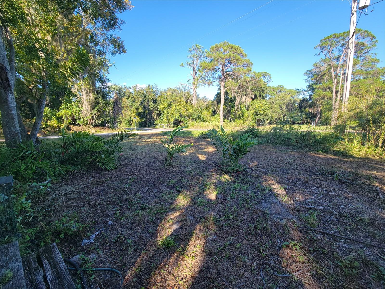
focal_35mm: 13
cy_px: 144
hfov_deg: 106.2
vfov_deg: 89.9
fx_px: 145
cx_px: 192
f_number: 2.2
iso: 50
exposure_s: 1/405
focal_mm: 2.2
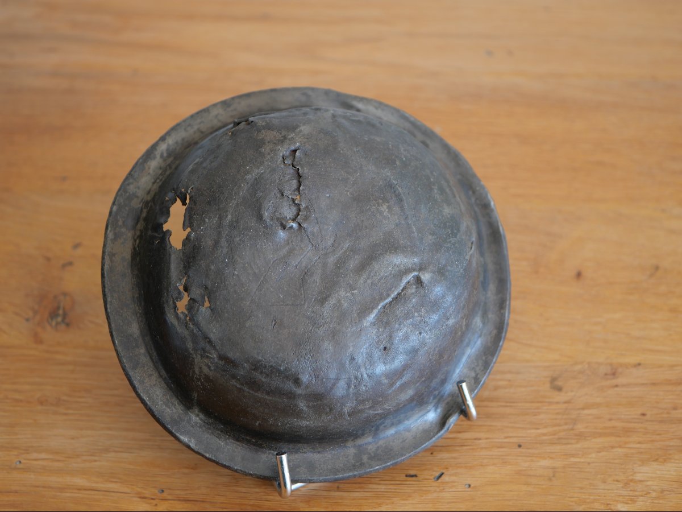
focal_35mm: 60
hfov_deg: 32.2
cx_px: 341
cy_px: 256
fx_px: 1182
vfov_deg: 24.4
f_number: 2.8
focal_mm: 30
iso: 250
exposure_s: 1/60
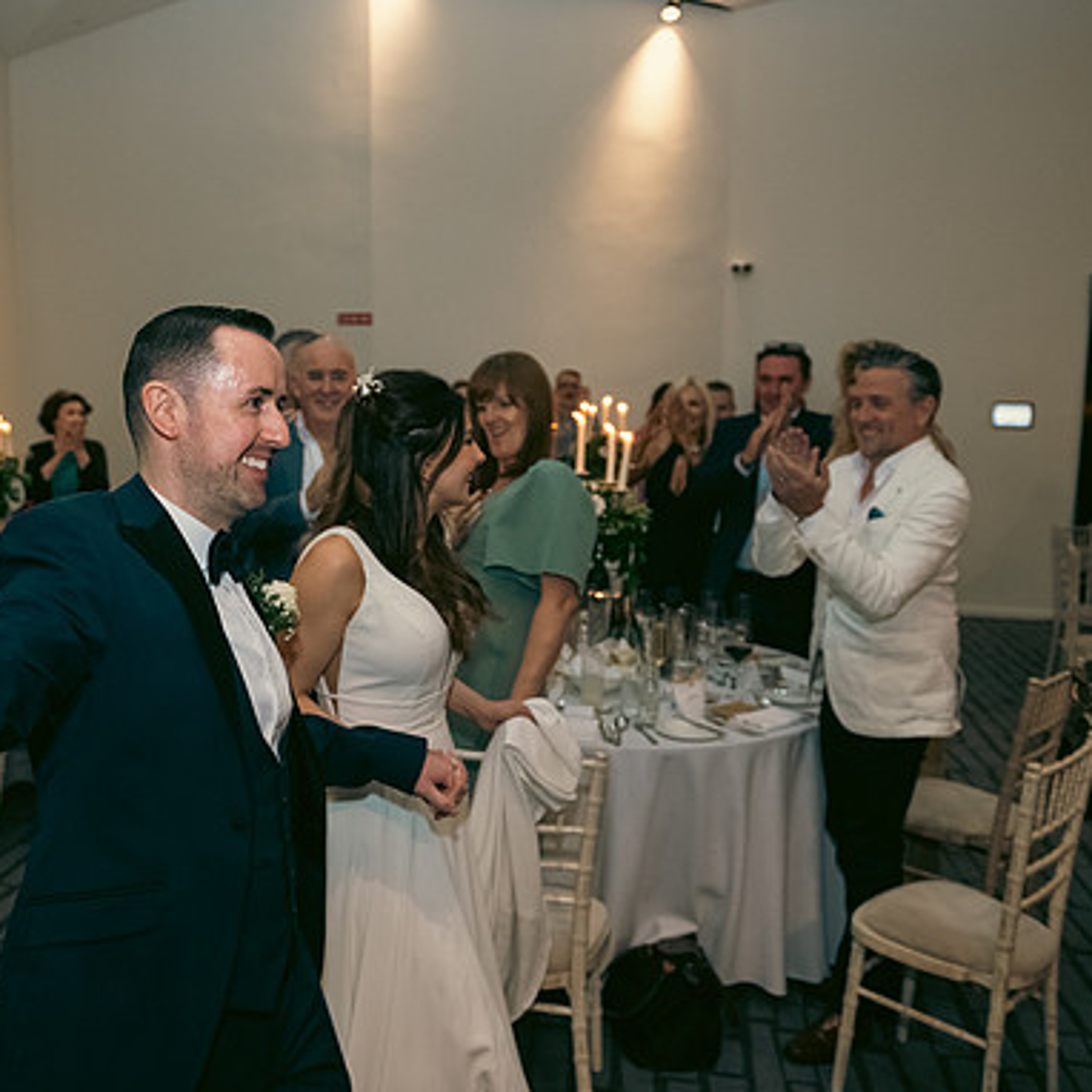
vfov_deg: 52.5
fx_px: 1106
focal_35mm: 31
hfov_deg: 51.9
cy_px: 550
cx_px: 403
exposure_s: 1/160
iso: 2000
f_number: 3.5
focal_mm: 24
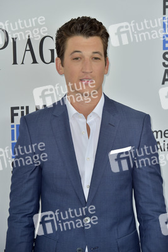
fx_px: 1154
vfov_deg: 12.4
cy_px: 126
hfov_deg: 8.3
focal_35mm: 165
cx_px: 84
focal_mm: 165
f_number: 6.3
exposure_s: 1/320
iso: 500
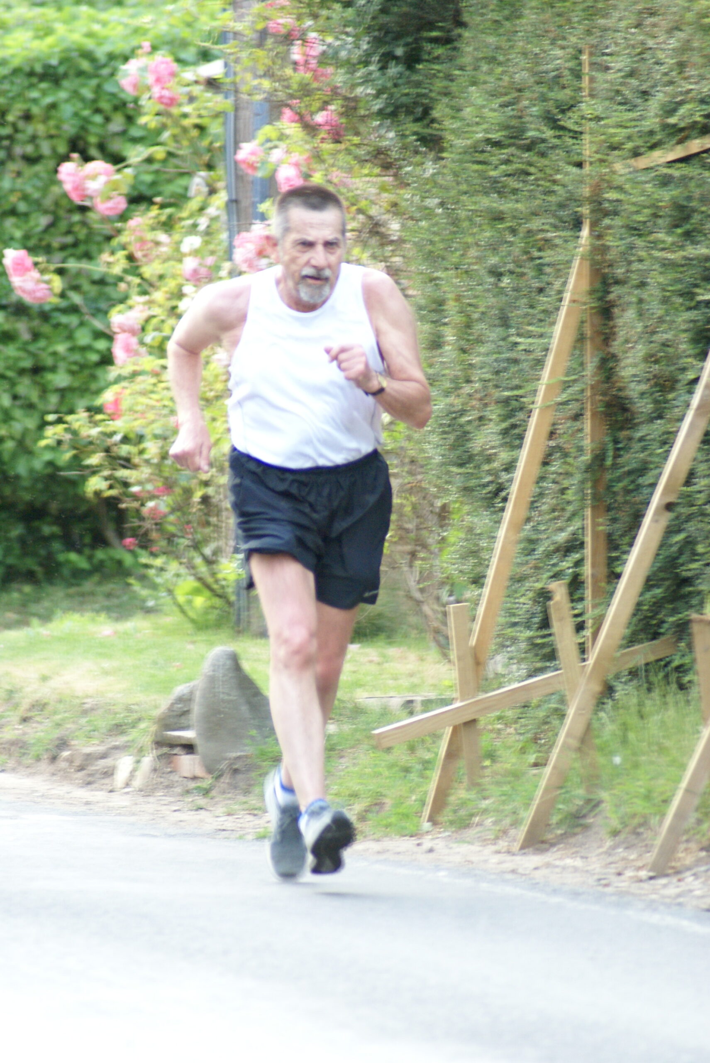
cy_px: 532
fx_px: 13288
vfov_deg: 4.6
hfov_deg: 3.1
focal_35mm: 450
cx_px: 355
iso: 800
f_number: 5.6
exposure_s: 1/40
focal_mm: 300
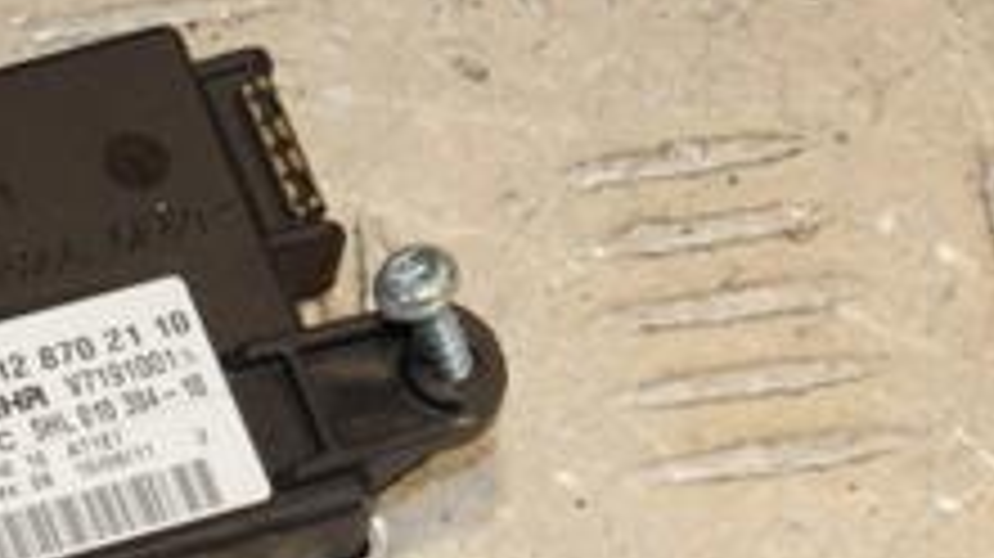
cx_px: -315
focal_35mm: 282
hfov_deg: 7.6
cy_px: 414
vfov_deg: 4.3
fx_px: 7428
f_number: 9
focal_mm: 66
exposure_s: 1/200
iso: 800
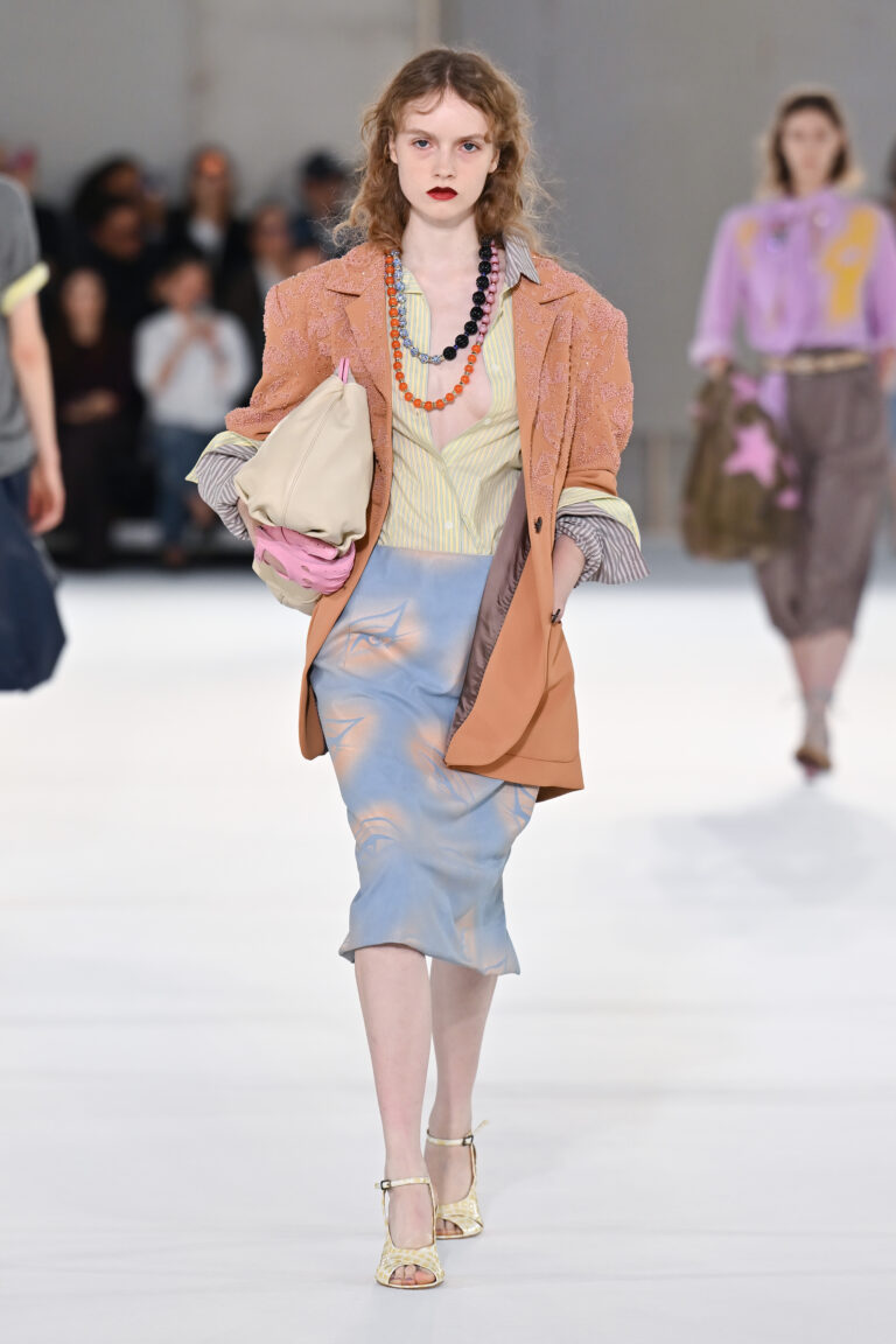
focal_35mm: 270
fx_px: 10079
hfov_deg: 5.1
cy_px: 672
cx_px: 448
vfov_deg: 7.6
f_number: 3.5
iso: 500
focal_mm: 180
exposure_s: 1/800
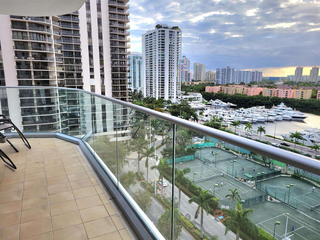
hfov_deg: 67.3
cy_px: 120
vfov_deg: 53.1
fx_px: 240
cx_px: 160
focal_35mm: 26
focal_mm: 5.4
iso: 40
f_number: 1.8
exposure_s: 1/833
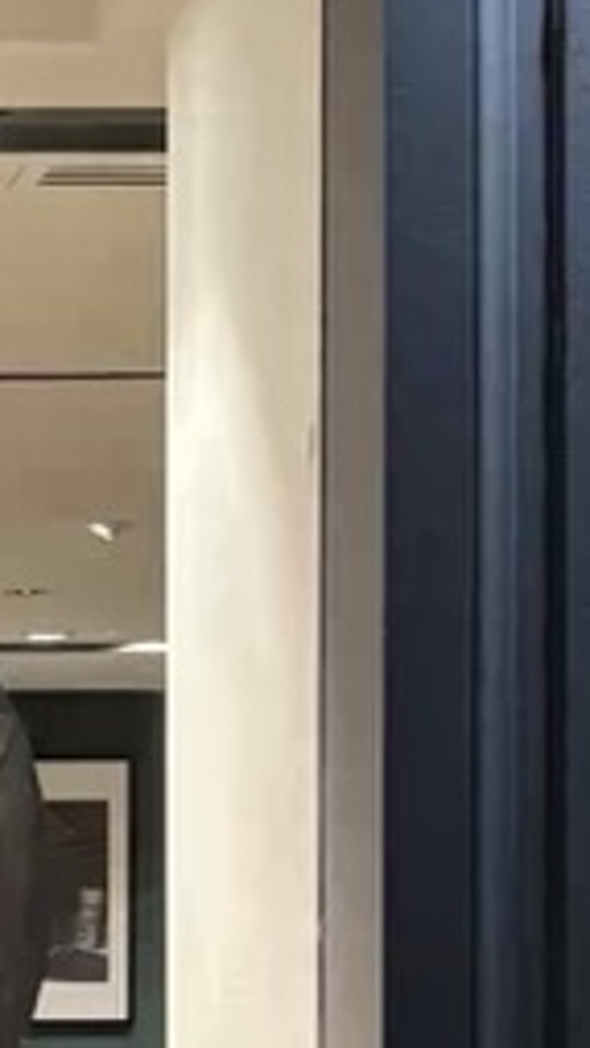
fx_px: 3975
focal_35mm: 143
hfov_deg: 8.1
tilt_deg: +0.8
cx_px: -607
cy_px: 1098
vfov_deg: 14.7
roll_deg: -0.8
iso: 100
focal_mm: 5.96
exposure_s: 1/100
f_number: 1.6
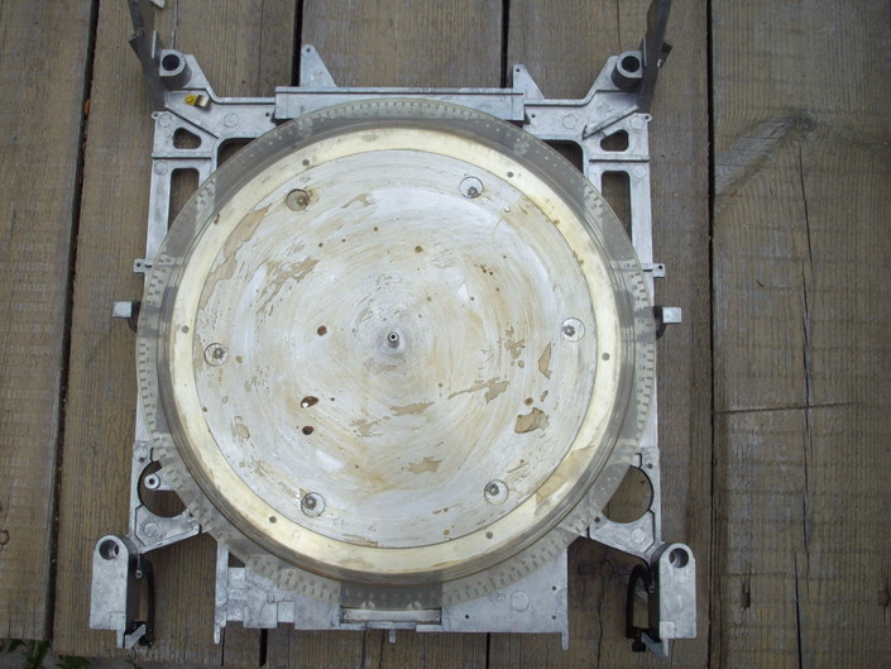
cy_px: 350
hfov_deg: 44.7
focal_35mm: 42
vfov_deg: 34.4
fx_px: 1081
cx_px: 404
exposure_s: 1/250
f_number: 5.6
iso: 80
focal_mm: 6.2
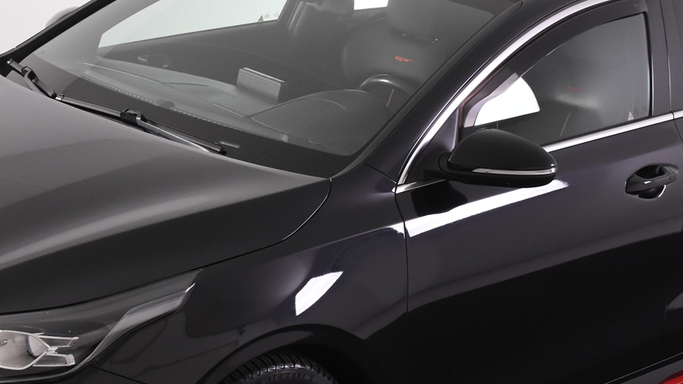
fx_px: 1666
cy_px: 208
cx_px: 287
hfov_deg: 23.1
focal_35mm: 92
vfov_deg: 13.1
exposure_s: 1/80
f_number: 4.5
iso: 1600
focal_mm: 28
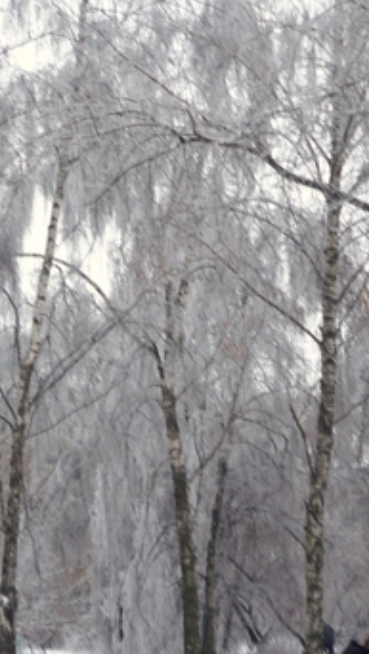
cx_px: 172
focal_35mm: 86
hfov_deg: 14.1
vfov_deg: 24.7
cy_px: 289
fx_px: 1492
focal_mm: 9.9
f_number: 3.6
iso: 125
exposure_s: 1/40
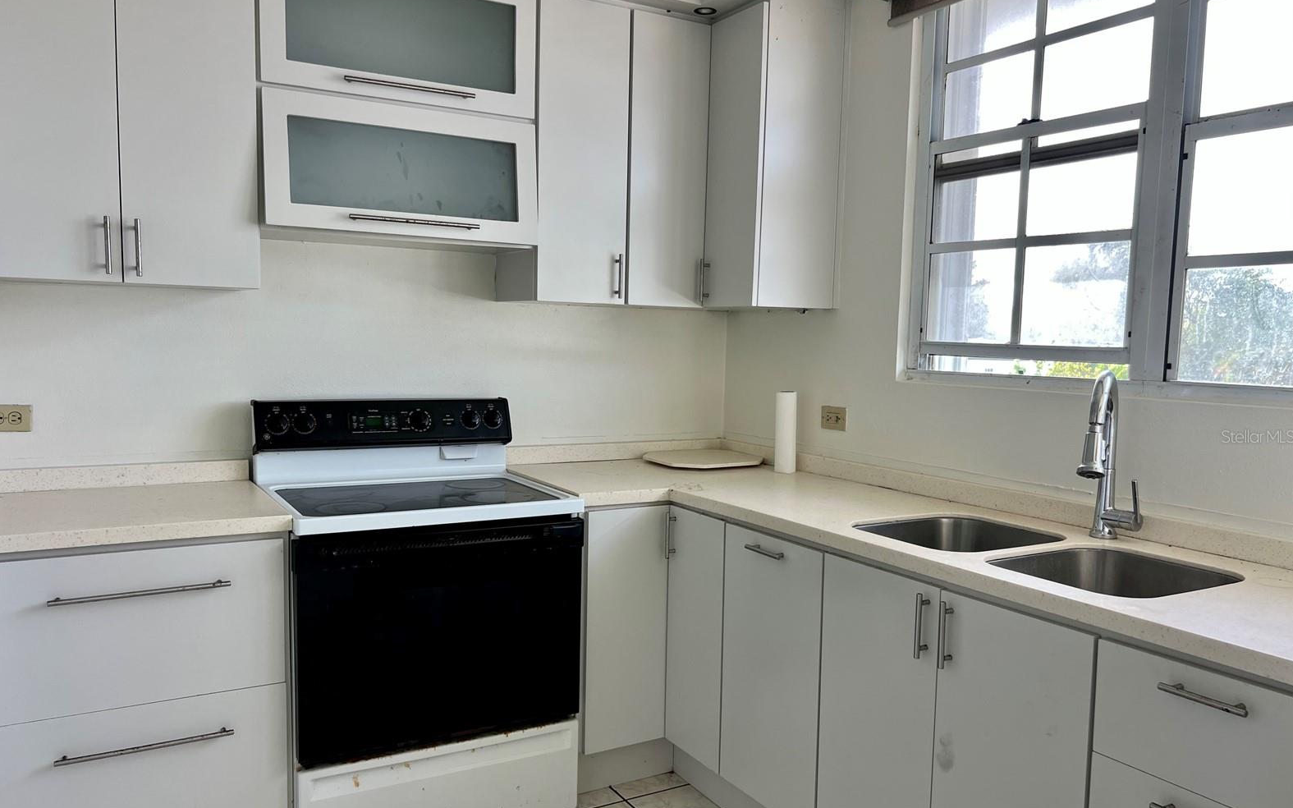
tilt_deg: -5.9
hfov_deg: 66.5
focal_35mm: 28
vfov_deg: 44.5
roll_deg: -1.2
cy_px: 436
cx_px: 642
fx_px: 987
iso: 64
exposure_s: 1/121
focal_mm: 5.7
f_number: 1.5
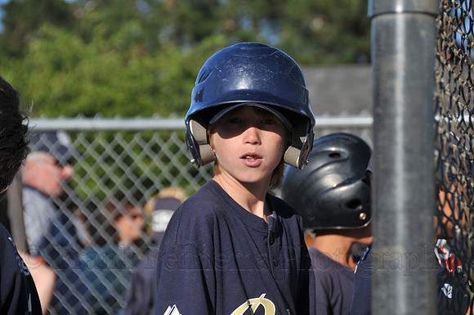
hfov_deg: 13.1
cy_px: 158
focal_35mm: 158
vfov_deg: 8.7
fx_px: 2071
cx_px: 237
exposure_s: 1/500
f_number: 5.3
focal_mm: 105
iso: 200
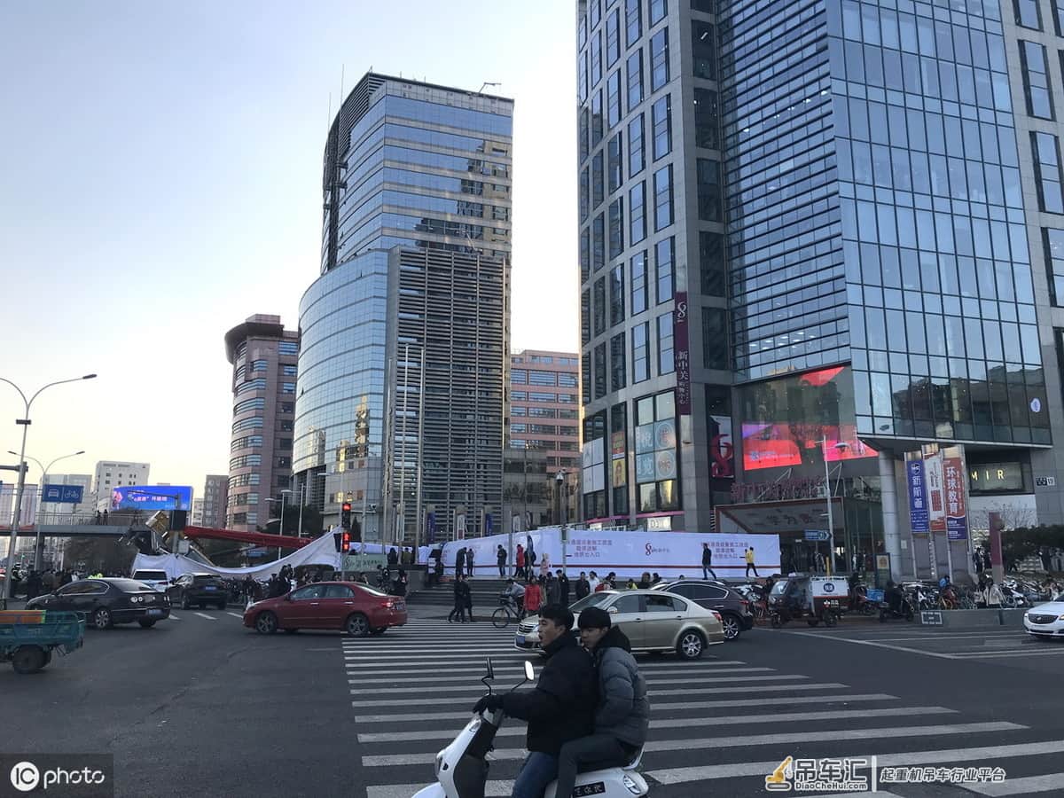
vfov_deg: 49.7
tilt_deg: +9.9
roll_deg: +0.2
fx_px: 861
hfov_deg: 63.4
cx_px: 532
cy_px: 399
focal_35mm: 28
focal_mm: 3.99
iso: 20
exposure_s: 1/725
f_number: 1.8
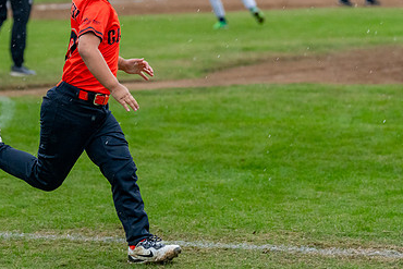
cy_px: 79
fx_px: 2105
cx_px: 82
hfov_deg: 10.9
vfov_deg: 7.3
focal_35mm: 188
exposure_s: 1/1000
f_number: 2.8
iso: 1600
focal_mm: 88
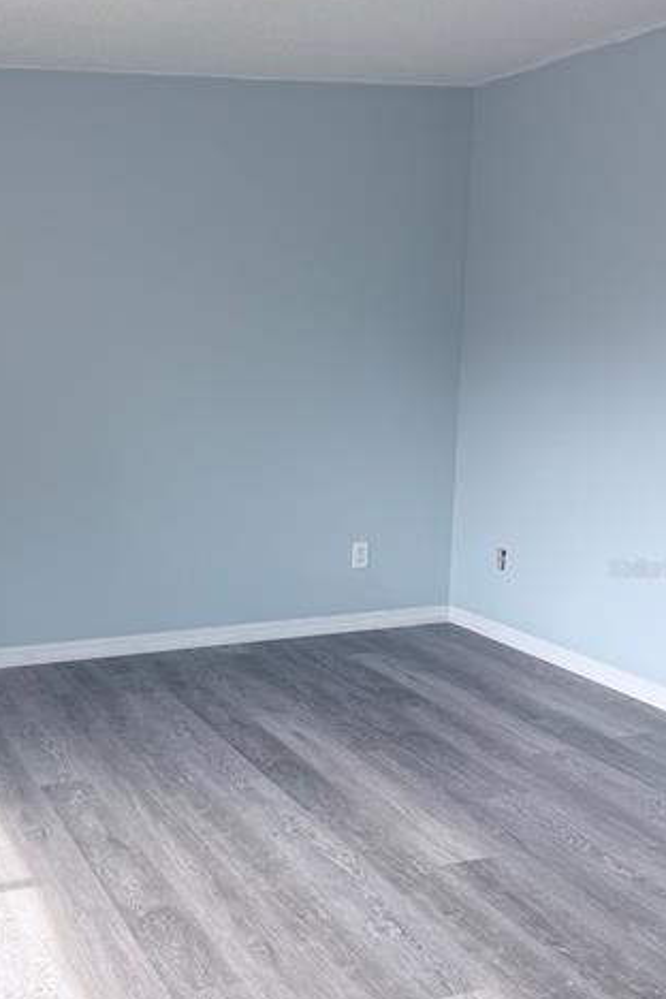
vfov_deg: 47.3
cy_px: 568
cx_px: 92
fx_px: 1138
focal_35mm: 41
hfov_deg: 31.4
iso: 80
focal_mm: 6.76
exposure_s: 1/202
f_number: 1.78
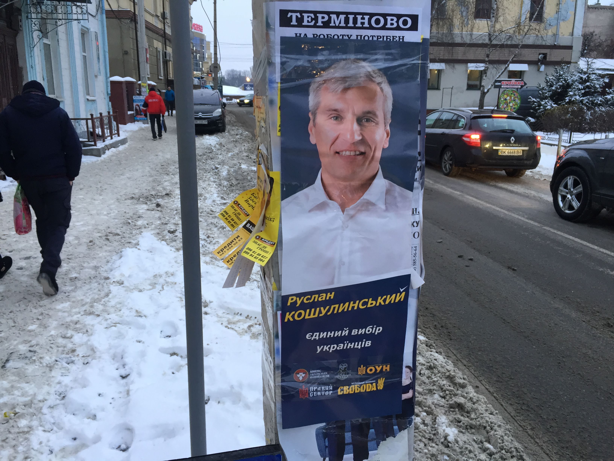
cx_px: 307
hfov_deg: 61.7
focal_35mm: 29
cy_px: 230
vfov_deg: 48.2
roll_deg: -0.2
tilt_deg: -13.0
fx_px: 514
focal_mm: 4.15
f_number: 2.2
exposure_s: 1/33
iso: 32
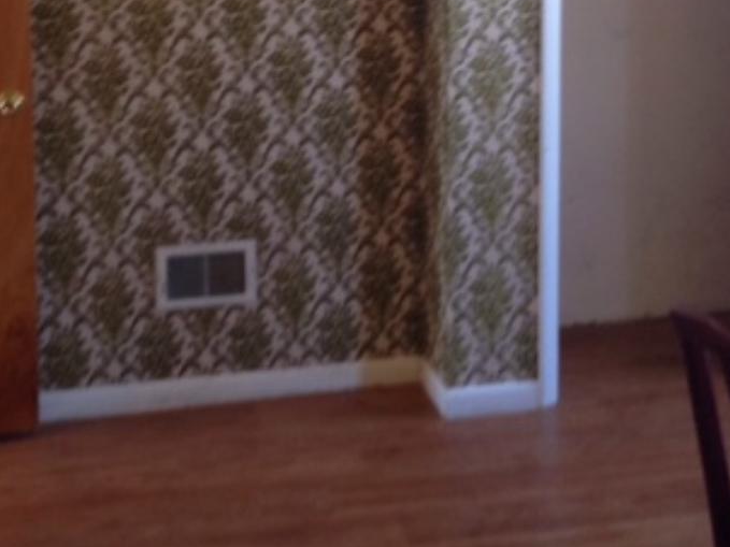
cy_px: -14
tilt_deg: -7.0
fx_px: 1476
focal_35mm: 70
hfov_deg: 27.8
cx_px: 377
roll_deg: +0.9
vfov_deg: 20.3
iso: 100
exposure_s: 1/20
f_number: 2.4
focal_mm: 4.12
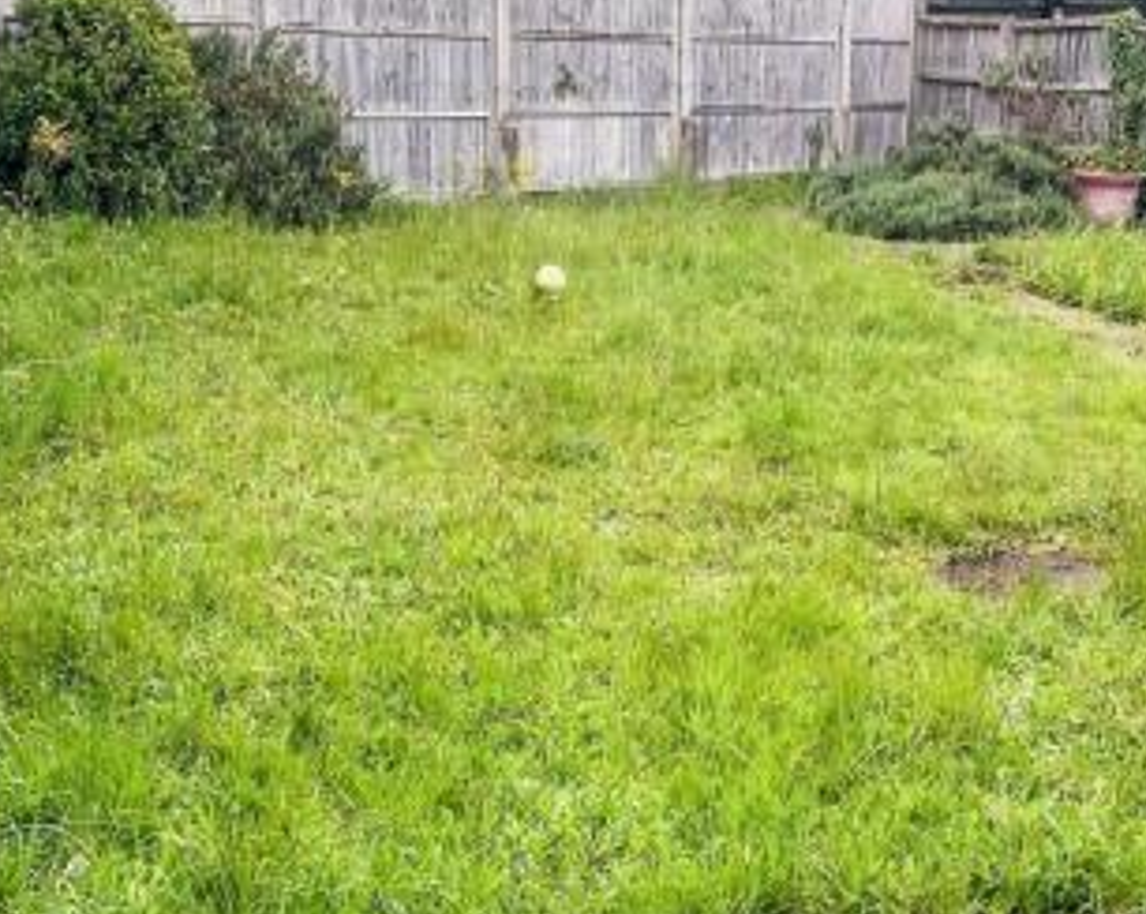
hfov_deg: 34.7
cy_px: 485
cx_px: 683
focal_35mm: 54
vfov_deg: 28.0
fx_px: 1829
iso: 25
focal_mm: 3
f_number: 1.8
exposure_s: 1/120
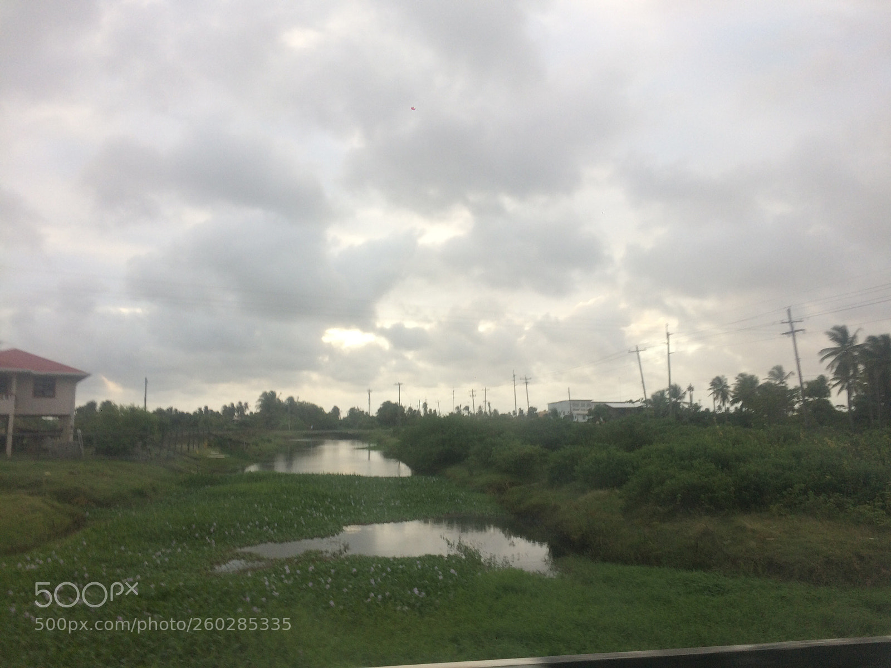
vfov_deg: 48.2
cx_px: 446
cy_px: 334
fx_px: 746
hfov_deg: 61.7
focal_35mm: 29
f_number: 2.2
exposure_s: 1/120
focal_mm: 4.15
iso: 40
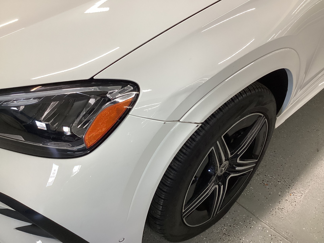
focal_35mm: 31
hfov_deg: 58.4
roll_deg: +0.4
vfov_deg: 45.4
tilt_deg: -41.5
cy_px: 122
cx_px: 162
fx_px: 290
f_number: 2.4
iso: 100
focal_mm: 3.3
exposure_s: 1/60
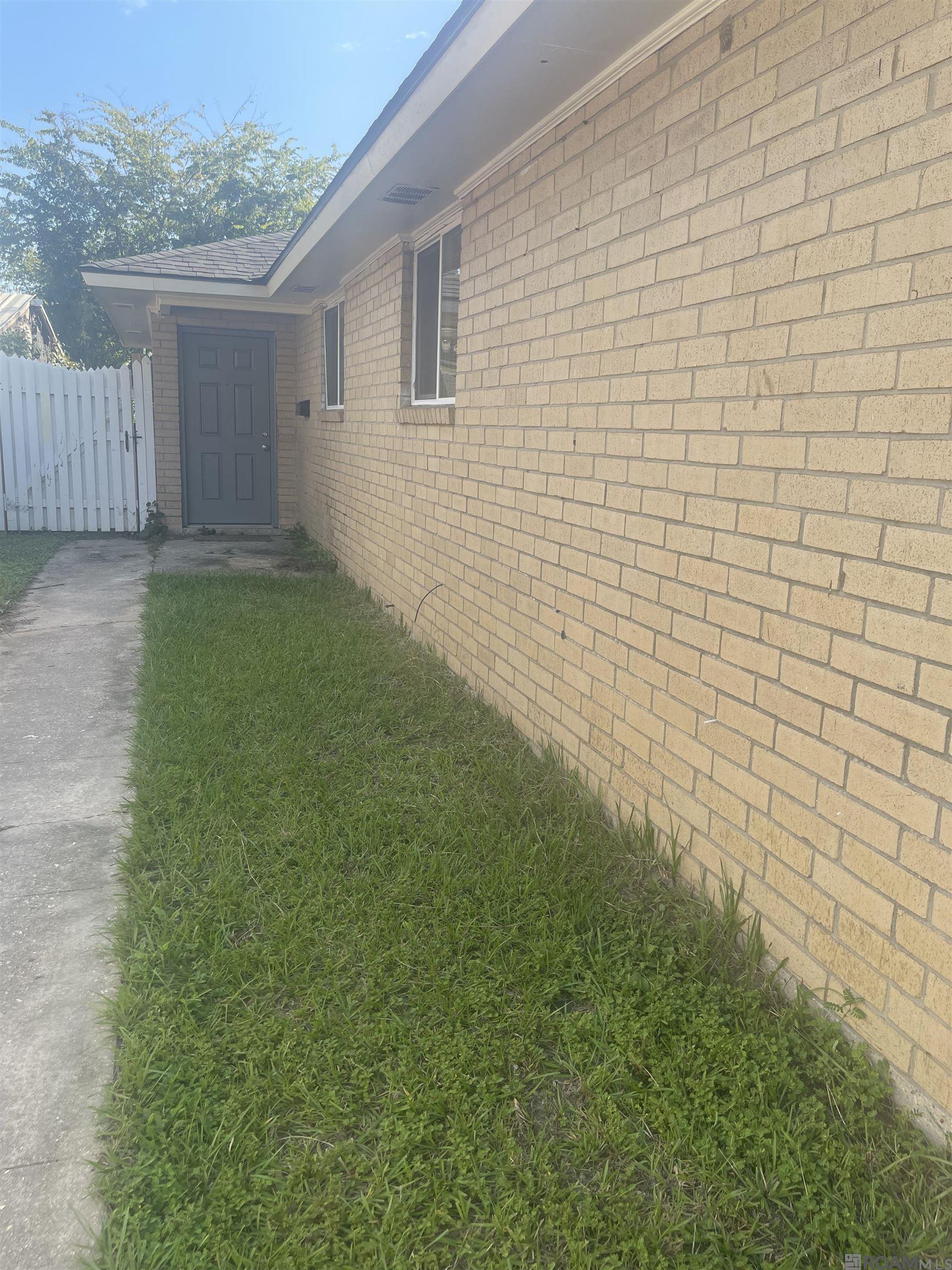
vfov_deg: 69.4
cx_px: 476
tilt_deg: -11.3
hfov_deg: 54.9
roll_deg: -1.3
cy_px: 635
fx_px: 917
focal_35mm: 25
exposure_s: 1/602
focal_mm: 5.1
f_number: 1.6
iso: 32
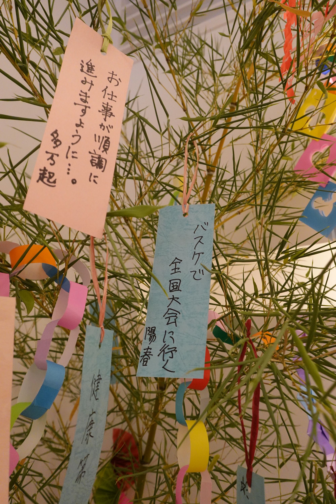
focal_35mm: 30
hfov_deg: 43.6
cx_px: 168
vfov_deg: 61.9
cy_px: 252
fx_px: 420
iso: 1600
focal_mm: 11.18
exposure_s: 1/125
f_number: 3.5
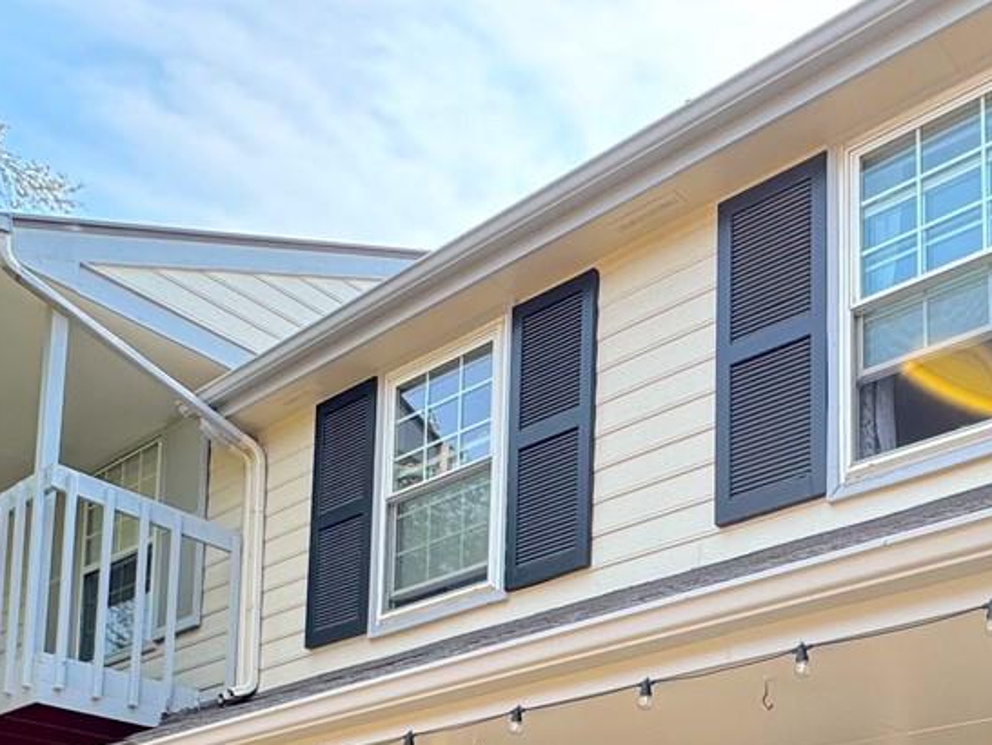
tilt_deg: +5.1
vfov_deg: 29.7
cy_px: 914
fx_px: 1175
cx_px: 719
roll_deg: -0.7
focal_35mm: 41
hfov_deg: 44.5
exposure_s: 1/265
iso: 40
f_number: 2.2
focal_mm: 2.22
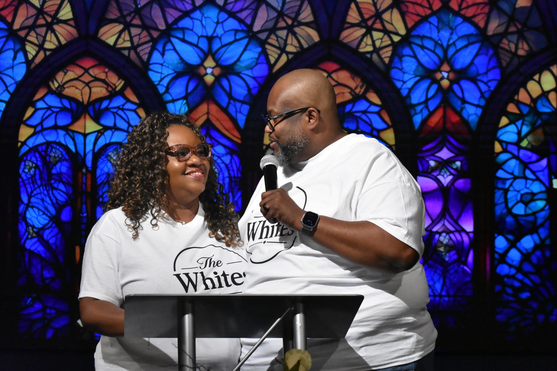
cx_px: 278
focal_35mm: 99
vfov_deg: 13.8
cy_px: 186
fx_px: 1532
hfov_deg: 20.6
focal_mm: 66
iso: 6400
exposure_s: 1/640
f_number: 6.3
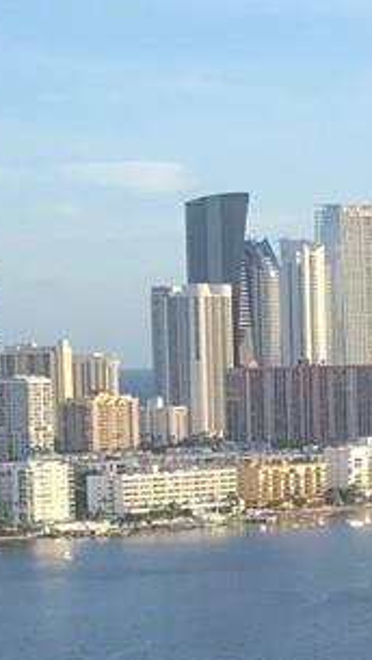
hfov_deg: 7.6
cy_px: 589
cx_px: 279
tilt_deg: -6.2
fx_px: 2800
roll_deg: +1.5
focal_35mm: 160
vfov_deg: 13.3
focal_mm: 3.99
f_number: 1.8
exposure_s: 1/1245
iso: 20
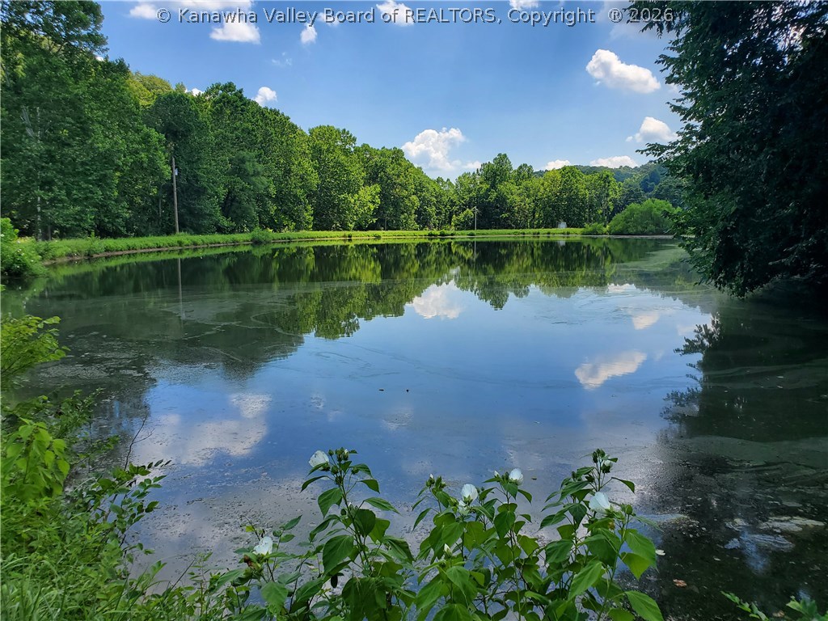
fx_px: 622
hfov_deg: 67.3
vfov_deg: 53.1
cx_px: 414
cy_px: 310
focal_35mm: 26
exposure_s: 1/1342
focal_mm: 4.3
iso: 50
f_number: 2.4
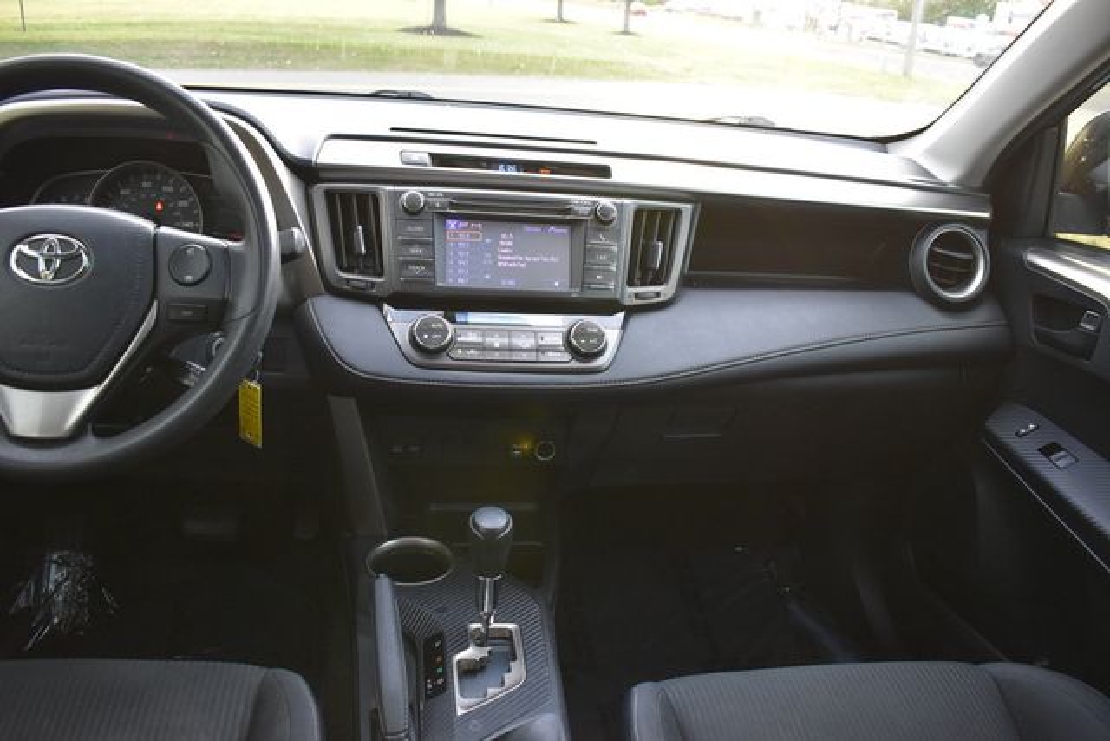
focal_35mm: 30
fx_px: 925
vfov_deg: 43.6
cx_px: 555
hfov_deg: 61.9
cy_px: 370
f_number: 3.5
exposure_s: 1/125
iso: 900
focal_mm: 20
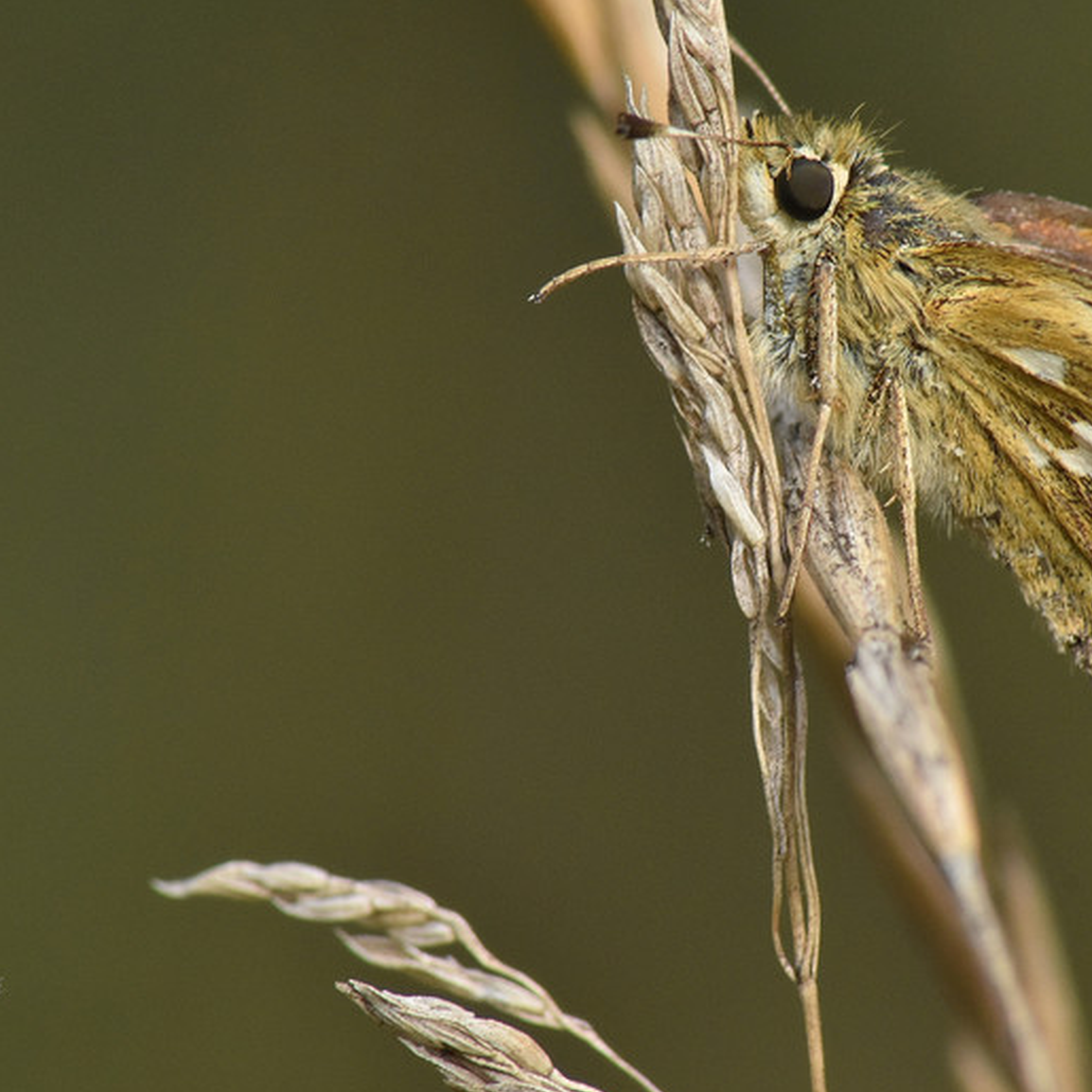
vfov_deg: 2.5
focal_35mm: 713
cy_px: 439
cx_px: 706
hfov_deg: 2.5
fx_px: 25447
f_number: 18
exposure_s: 1/400
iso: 1600
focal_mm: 300
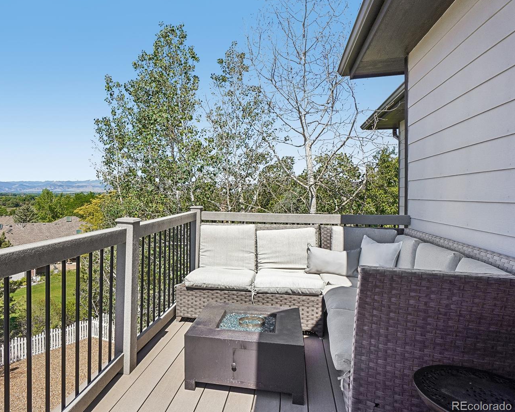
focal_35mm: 21
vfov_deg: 65.5
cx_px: 196
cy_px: 201
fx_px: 320
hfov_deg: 76.4
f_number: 8
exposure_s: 1/250
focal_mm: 12
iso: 100
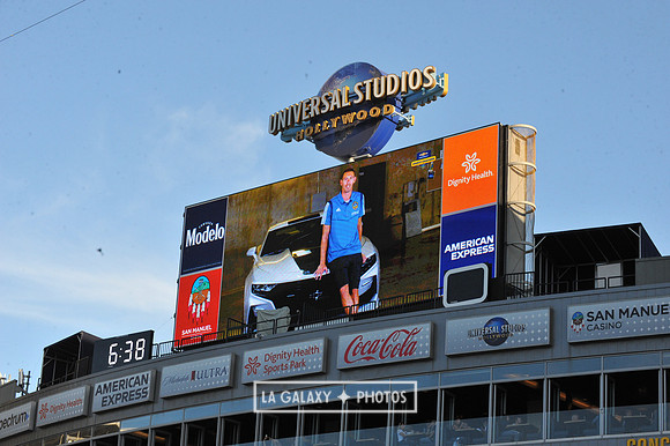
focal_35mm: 86
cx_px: 335
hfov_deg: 23.7
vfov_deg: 15.9
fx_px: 1600
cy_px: 223
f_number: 14
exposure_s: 1/800
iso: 1600
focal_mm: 86
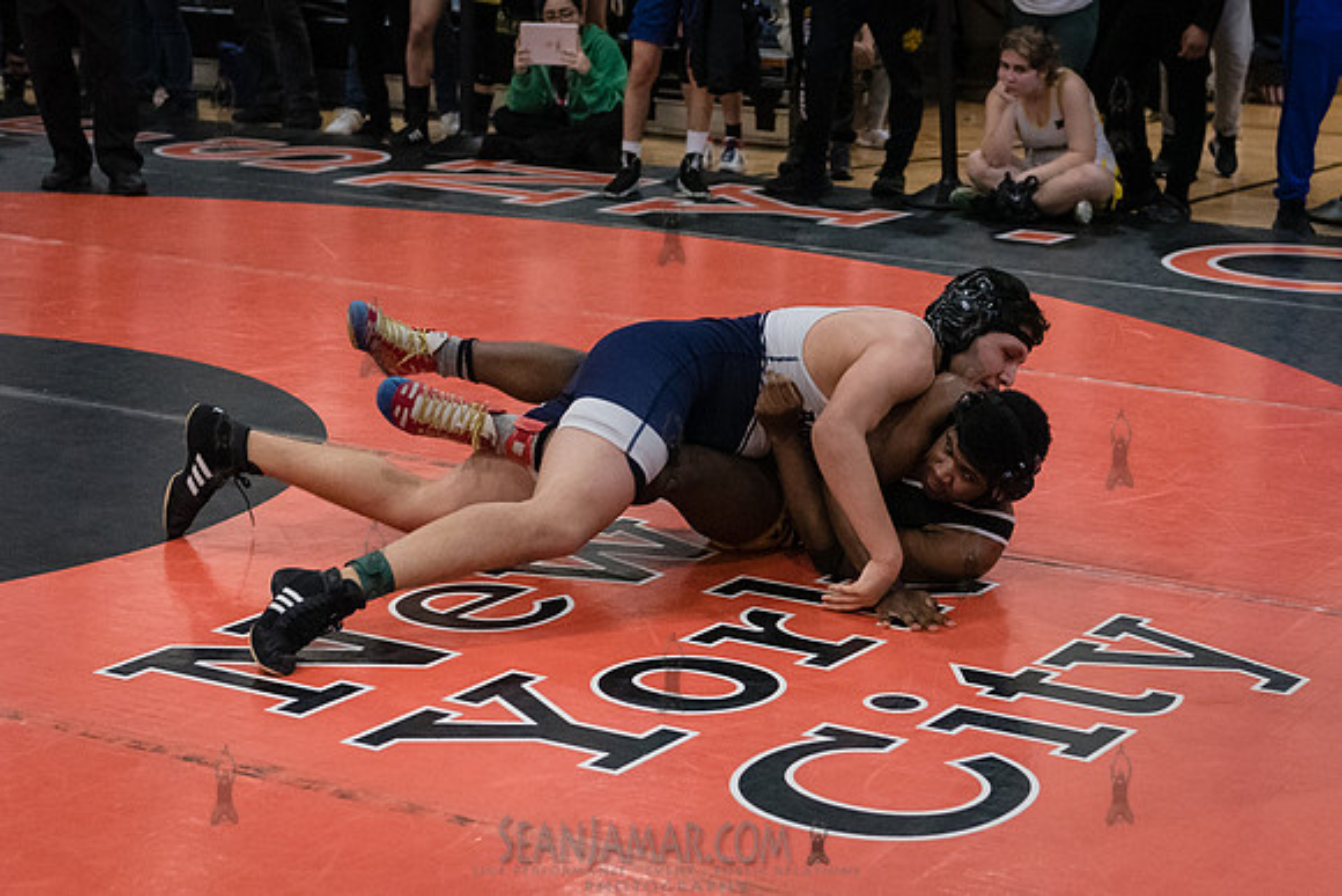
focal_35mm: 73
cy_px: 449
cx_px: 838
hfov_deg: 27.8
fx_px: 2705
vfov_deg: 18.8
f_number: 3.2
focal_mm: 50
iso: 8000
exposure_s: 1/500
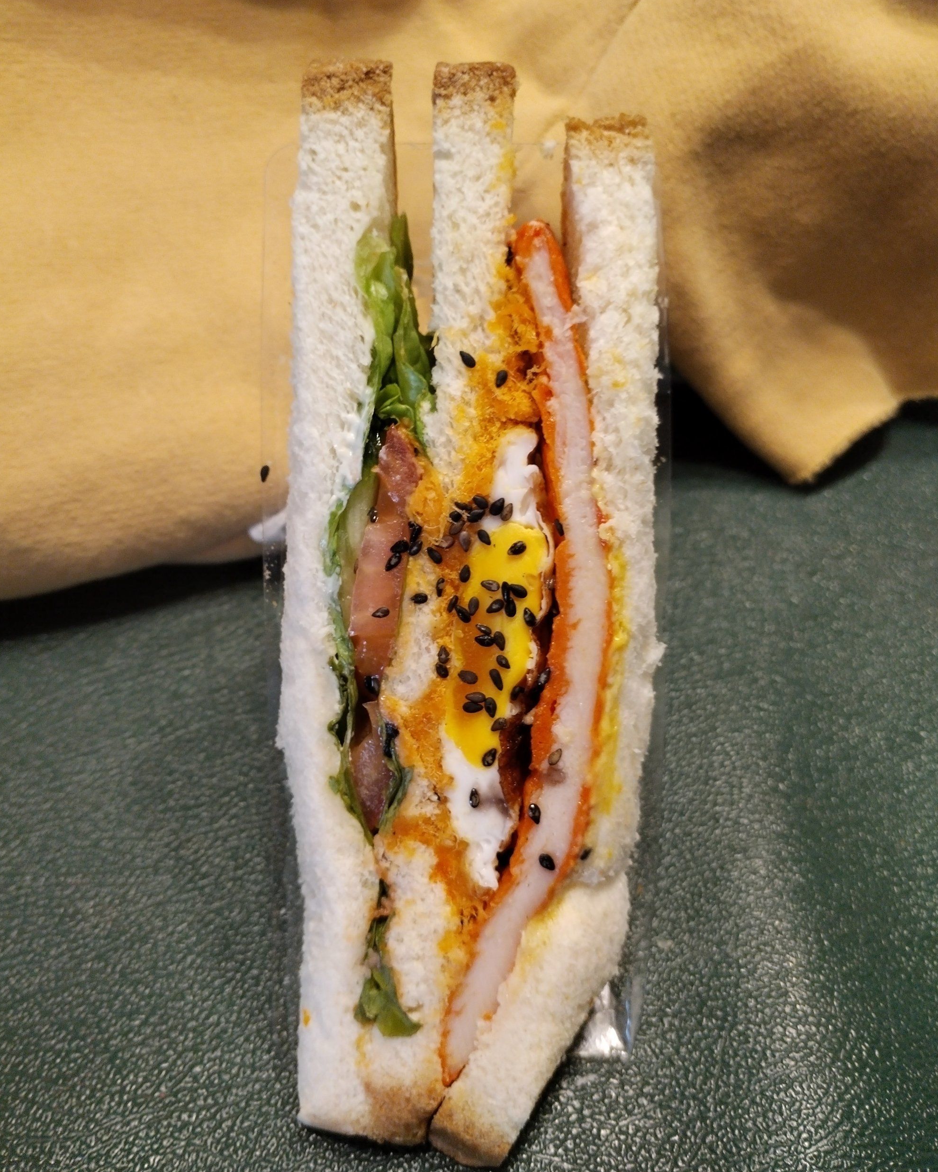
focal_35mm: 28
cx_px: 474
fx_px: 972
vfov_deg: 62.2
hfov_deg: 51.5
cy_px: 575
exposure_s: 1/33.3
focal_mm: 4.75
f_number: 1.8
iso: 747
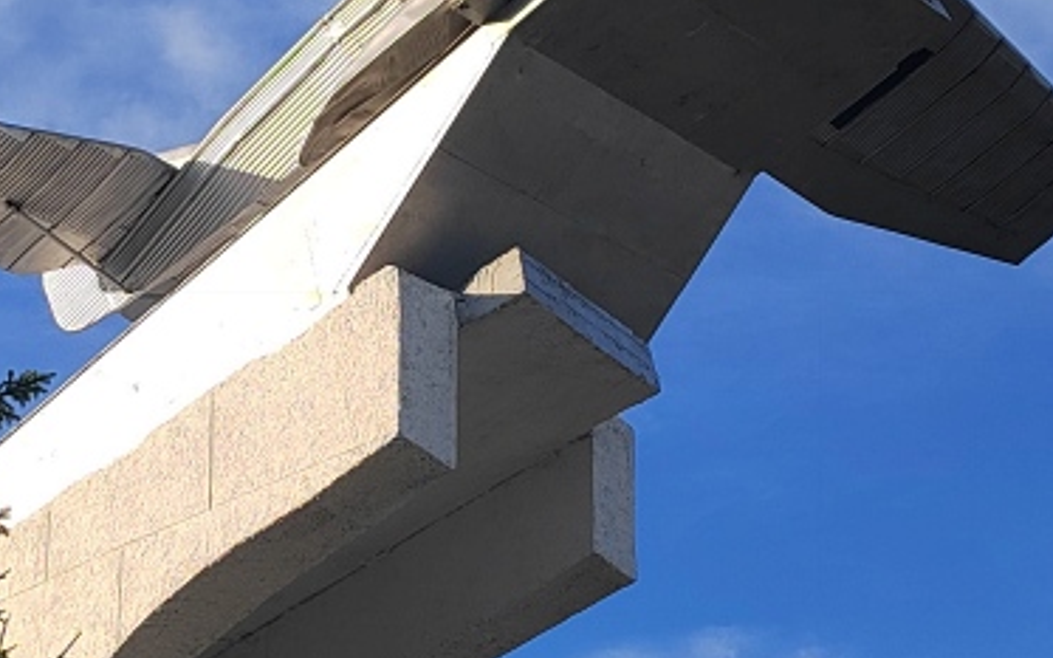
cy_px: 289
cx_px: 359
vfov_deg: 15.4
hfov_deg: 24.3
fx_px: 2439
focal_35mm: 85
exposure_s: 1/2000
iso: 350
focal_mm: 5.52
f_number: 1.9
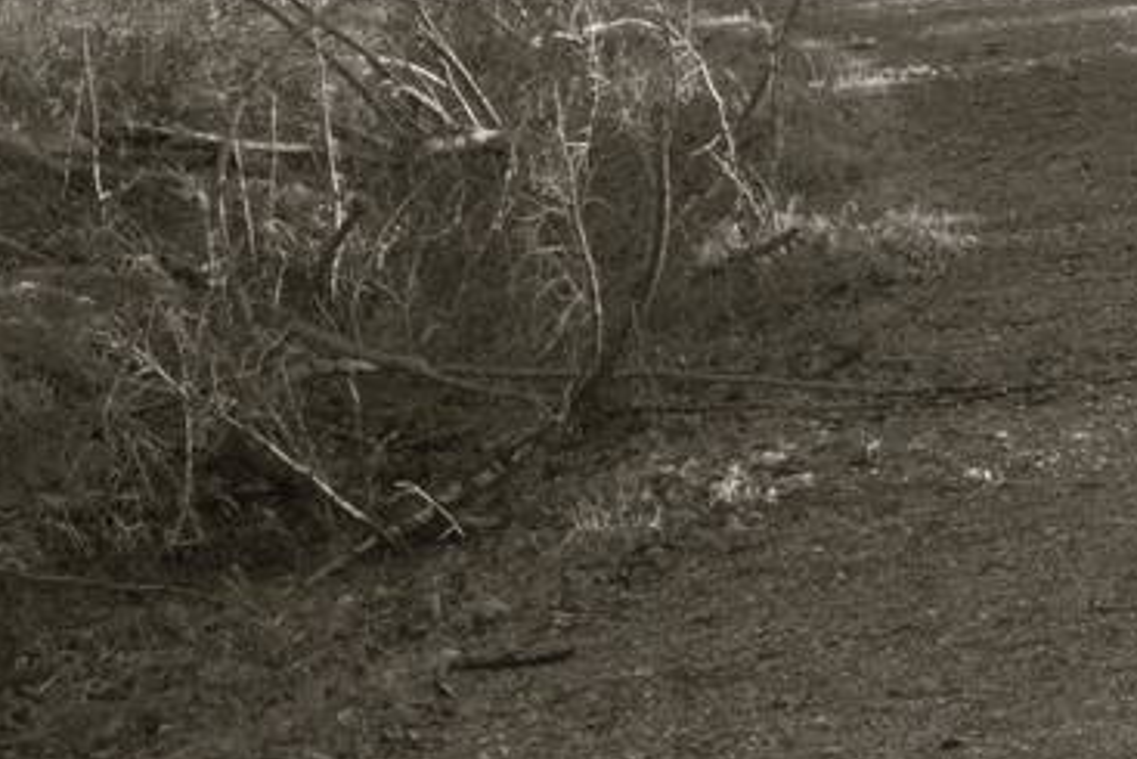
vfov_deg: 4.1
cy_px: -621
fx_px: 10458
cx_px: 660
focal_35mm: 331
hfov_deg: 6.2
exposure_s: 1/150
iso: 5000
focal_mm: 50.5
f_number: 8
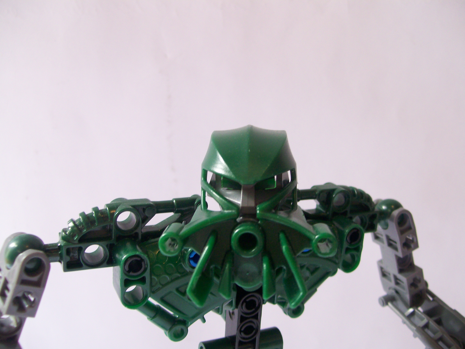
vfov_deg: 39.7
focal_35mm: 36
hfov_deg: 51.4
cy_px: 174
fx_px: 484
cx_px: 232
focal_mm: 6
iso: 105
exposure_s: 1/32
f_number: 2.7
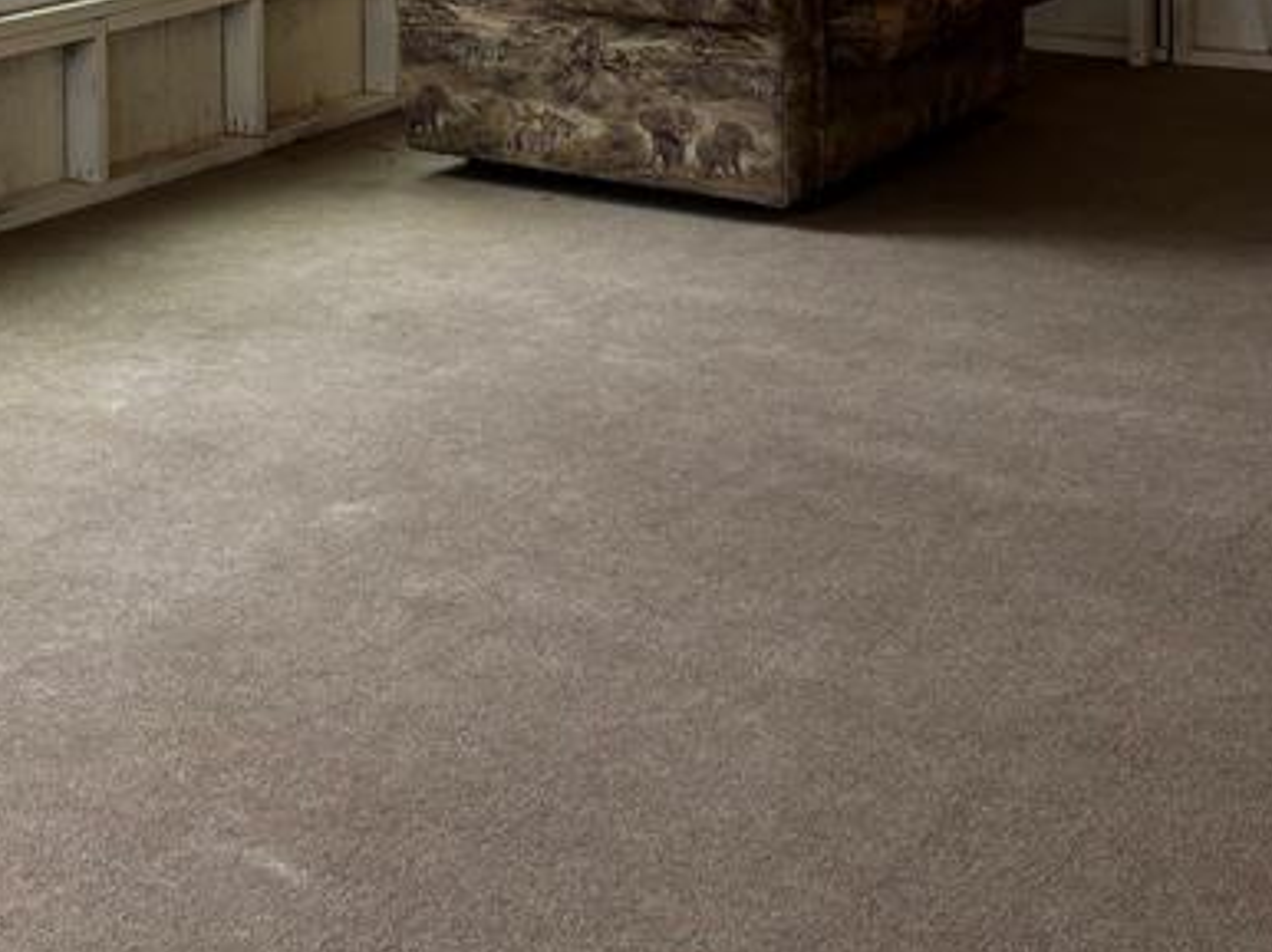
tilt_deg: -3.4
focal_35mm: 69
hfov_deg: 25.8
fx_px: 2534
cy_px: -244
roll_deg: +2.1
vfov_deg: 19.8
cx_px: -178
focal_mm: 5.96
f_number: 1.6
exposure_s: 1/60
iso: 80
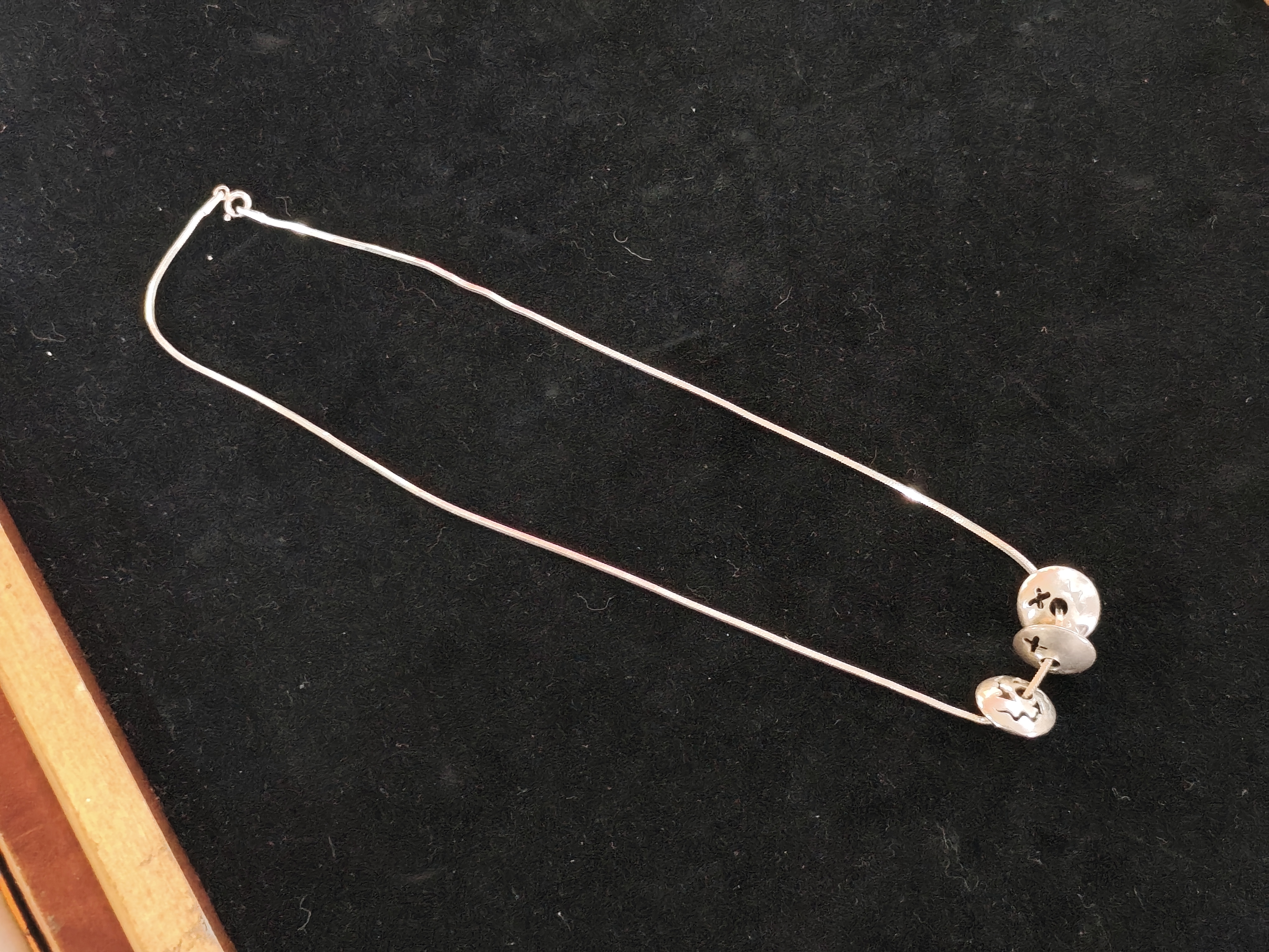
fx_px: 3373
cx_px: 634
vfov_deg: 16.1
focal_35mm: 92
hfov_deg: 21.3
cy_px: 476
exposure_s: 1/16.7
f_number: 1.65
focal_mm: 6.19
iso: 1600
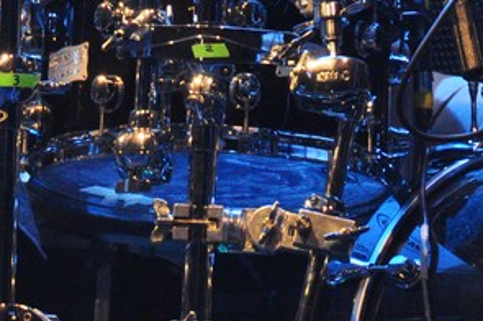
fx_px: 8188
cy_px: -236
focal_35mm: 611
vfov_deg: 2.2
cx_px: 219
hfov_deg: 3.4
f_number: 8
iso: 1600
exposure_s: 1/45
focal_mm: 112
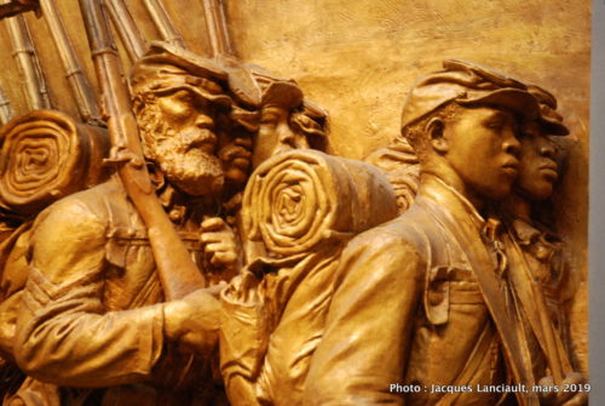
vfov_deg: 18.2
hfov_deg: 27.0
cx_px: 302
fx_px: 1262
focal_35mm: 75
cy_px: 203
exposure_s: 1/15
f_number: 4.5
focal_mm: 50
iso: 800
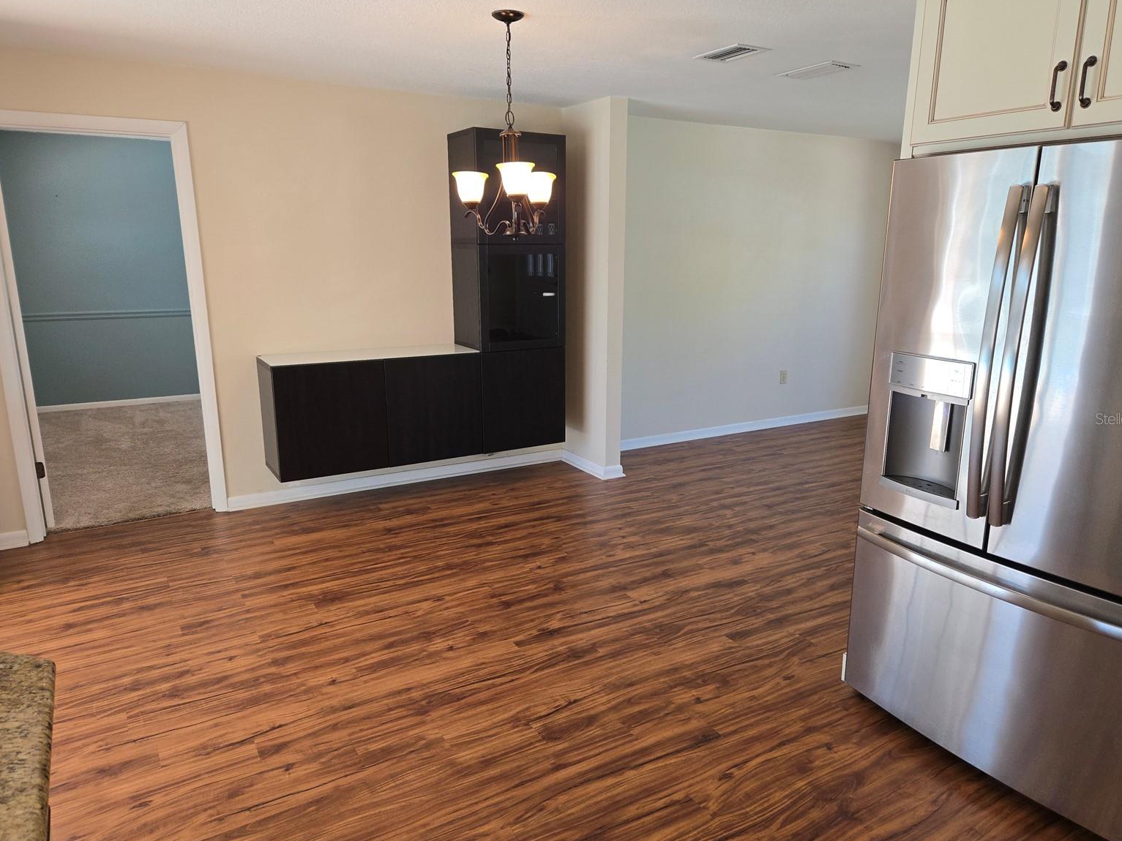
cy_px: 418
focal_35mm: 24
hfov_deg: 71.6
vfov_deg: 56.8
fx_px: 778
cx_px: 579
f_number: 1.8
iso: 64
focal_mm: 5.4
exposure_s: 1/120
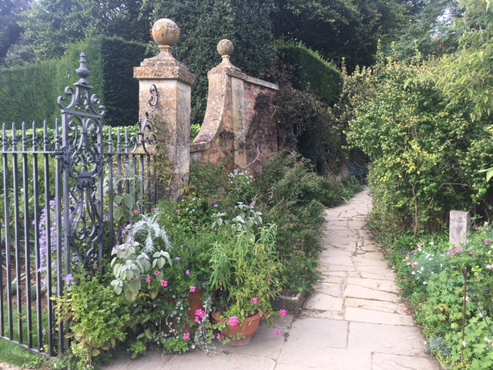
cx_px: 246
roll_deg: -1.2
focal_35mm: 29
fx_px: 413
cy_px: 185
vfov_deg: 48.2
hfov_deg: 61.7
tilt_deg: -5.0
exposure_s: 1/306
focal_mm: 4.15
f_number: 2.2
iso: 25
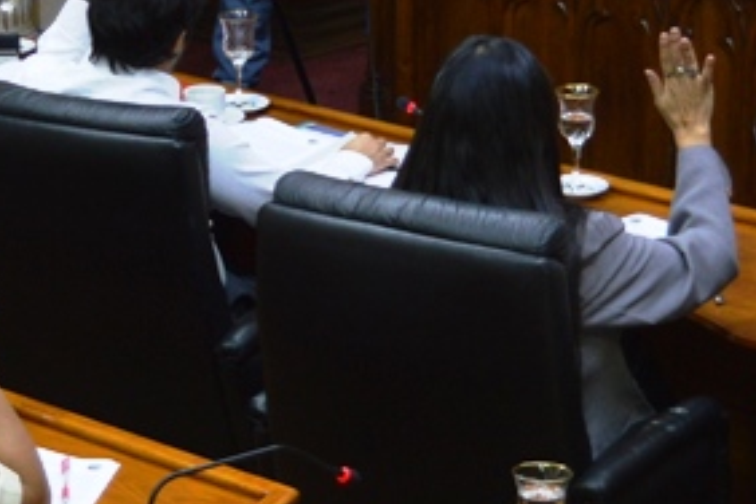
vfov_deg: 8.1
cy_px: 176
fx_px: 3545
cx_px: 306
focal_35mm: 169
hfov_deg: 12.2
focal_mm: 31
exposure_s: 1/60
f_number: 4.5
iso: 400
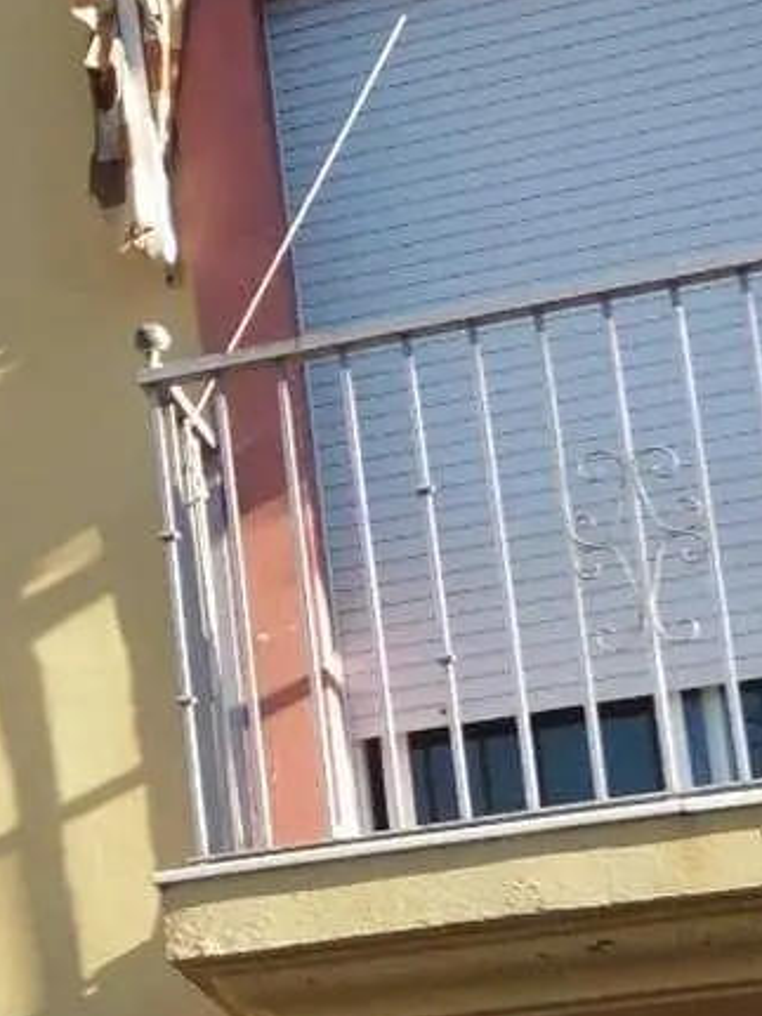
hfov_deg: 11.4
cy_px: 882
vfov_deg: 17.1
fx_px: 3348
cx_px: -894
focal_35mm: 114
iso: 100
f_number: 3.3
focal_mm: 4.3
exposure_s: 1/400
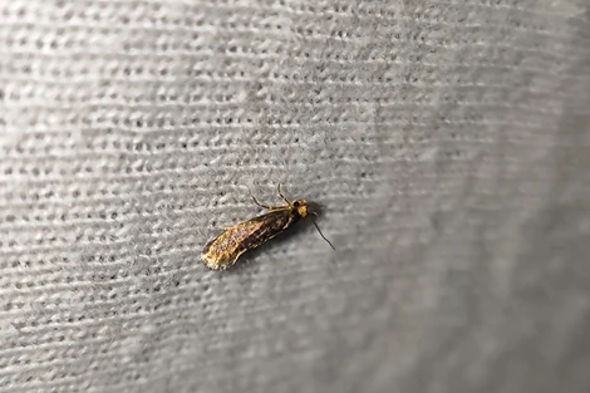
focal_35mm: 34
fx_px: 557
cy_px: 249
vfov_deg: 38.6
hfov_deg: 55.8
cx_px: 290
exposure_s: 1/100
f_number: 1.89
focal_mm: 5.89
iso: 535
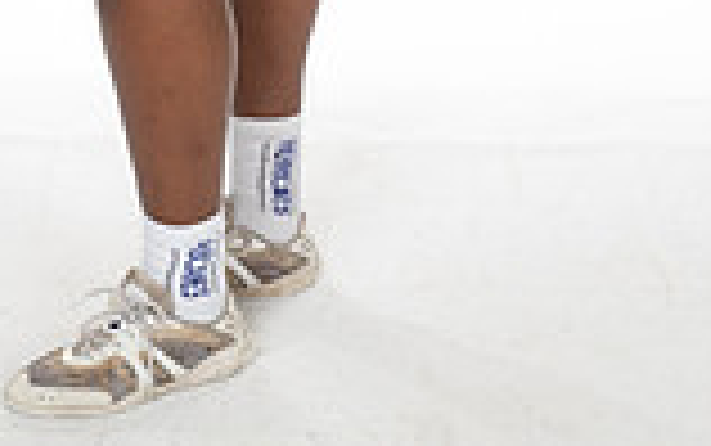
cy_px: -527
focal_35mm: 160
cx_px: 297
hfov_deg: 13.1
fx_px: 3103
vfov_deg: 7.8
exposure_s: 1/320
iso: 800
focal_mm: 55
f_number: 7.1
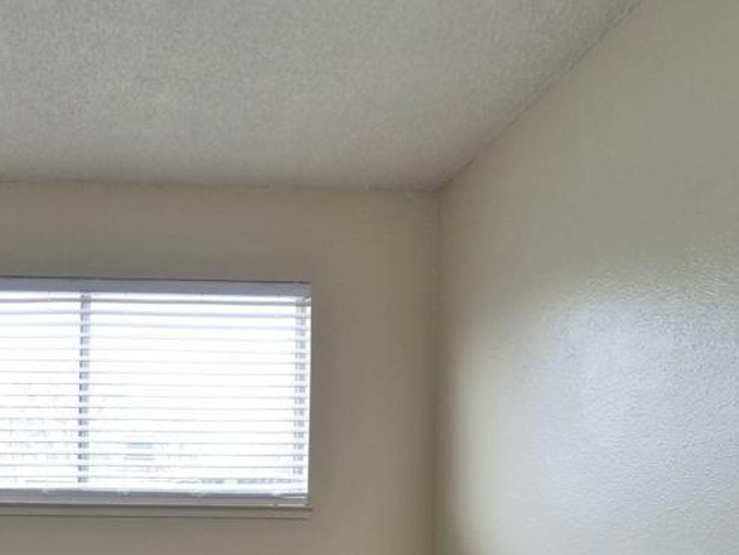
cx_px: 108
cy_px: 552
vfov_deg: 42.0
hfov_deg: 55.4
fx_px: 619
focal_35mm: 29
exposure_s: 1/160
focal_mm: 7
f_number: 6.3
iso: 800
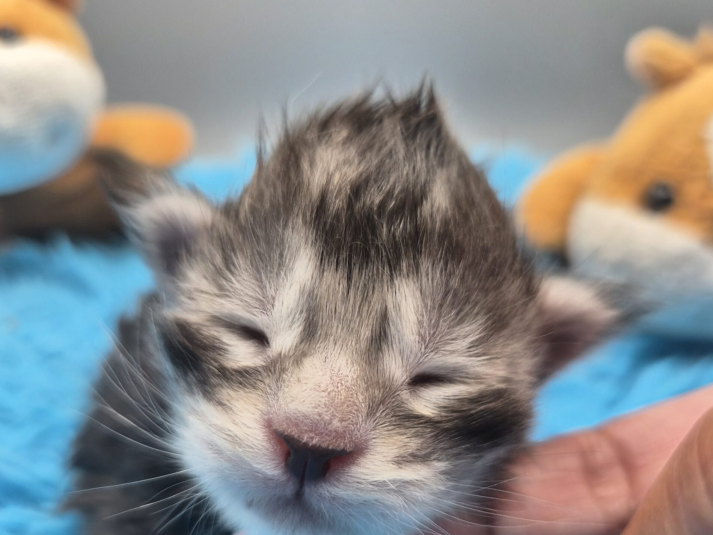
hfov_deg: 58.3
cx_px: 357
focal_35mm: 31
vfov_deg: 44.7
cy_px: 362
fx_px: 639
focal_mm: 5.4
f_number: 1.8
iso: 25
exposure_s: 1/130
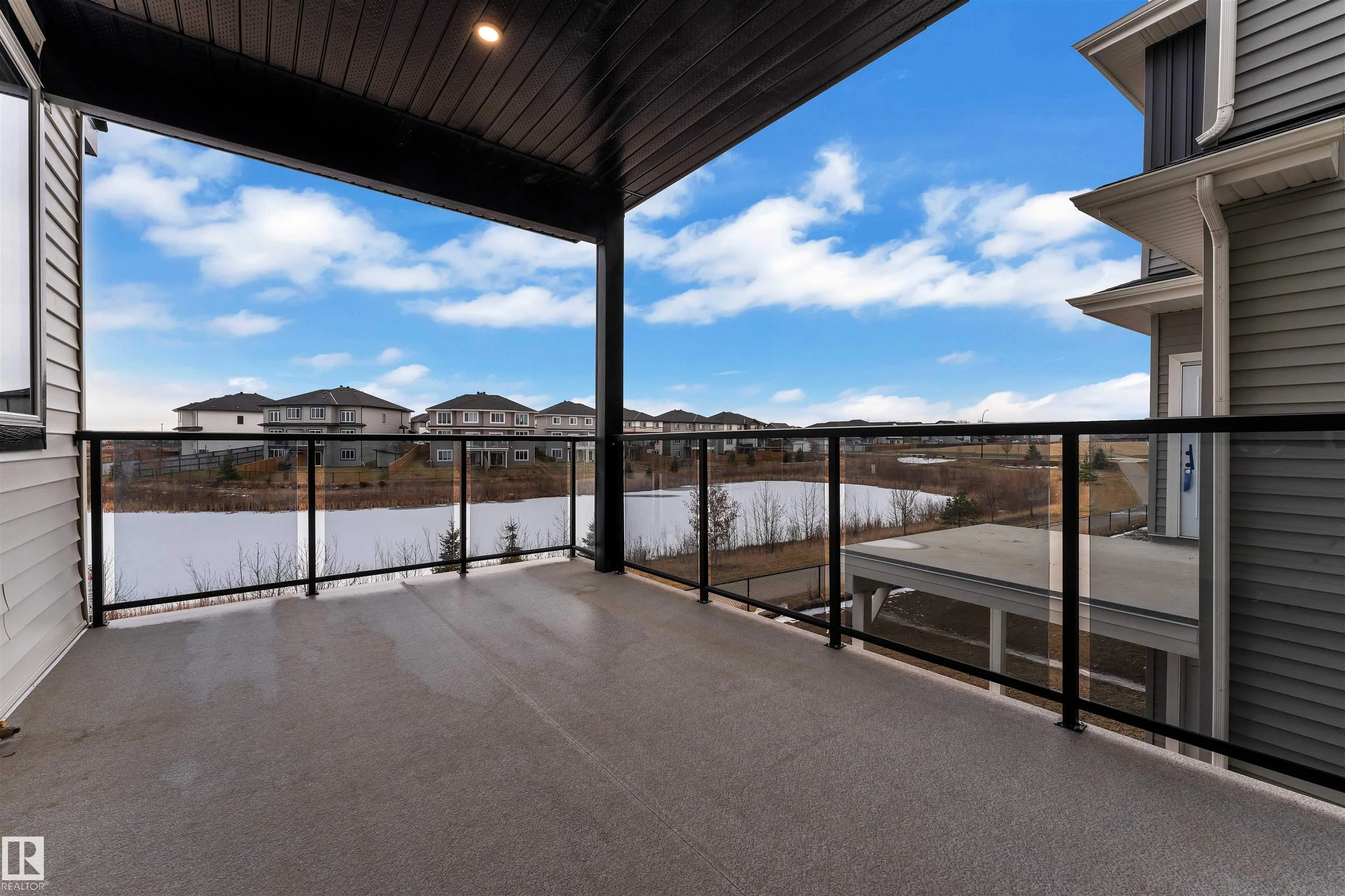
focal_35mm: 14
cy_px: 448
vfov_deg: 81.2
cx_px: 672
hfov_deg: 104.3
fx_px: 523
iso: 160
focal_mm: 14
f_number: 8
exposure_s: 1/160
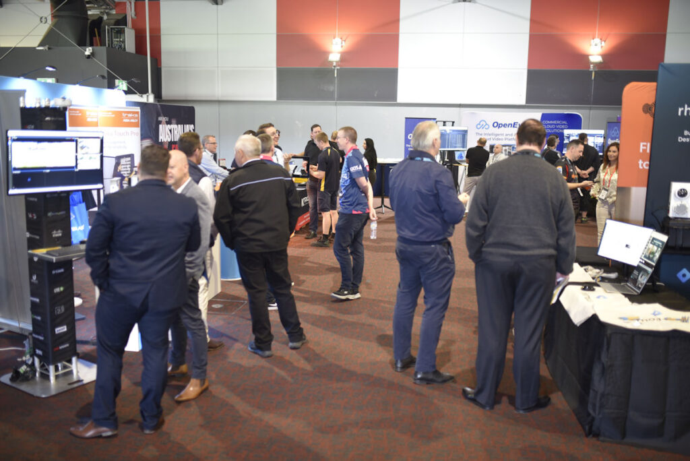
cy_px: 230
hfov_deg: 54.4
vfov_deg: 37.9
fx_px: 671
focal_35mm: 35
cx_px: 345
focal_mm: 35
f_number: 1.6
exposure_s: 1/60
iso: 800
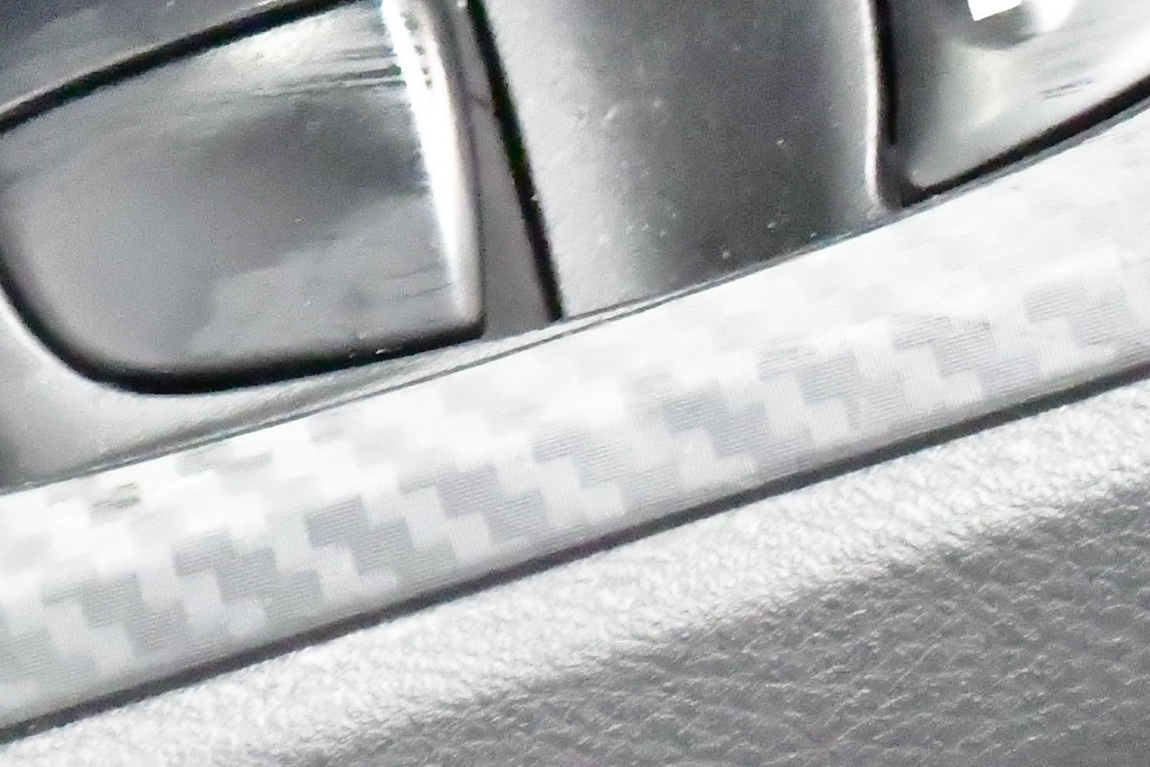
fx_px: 9898
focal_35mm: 310
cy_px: -227
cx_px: 407
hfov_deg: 6.6
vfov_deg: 4.4
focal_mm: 55
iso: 32000
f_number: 5.6
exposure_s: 1/160
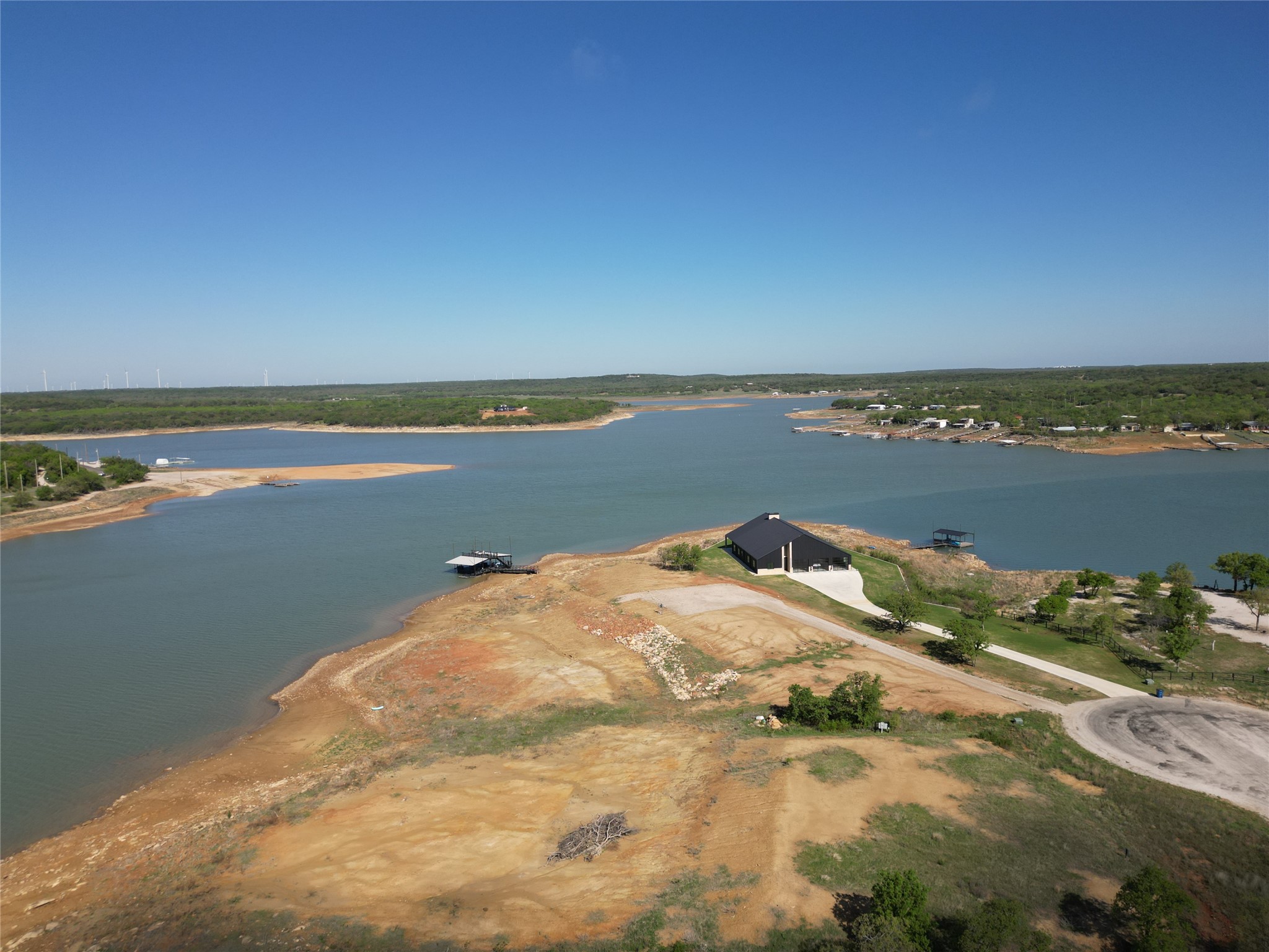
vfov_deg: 56.8
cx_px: 634
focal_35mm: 24
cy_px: 476
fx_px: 880
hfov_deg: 71.6
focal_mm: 6.72
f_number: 1.7
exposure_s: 1/100
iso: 100
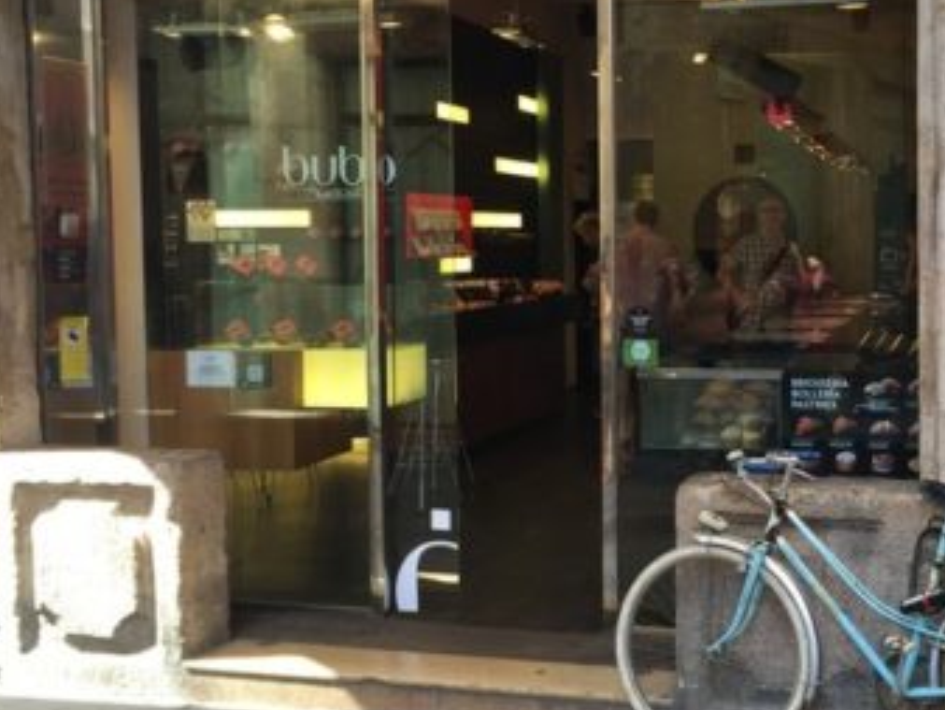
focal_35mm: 55
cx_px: 743
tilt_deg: -3.2
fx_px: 1502
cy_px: 328
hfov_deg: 34.0
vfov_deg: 26.6
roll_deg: -0.9
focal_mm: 4.15
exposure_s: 1/60
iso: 40
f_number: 2.2
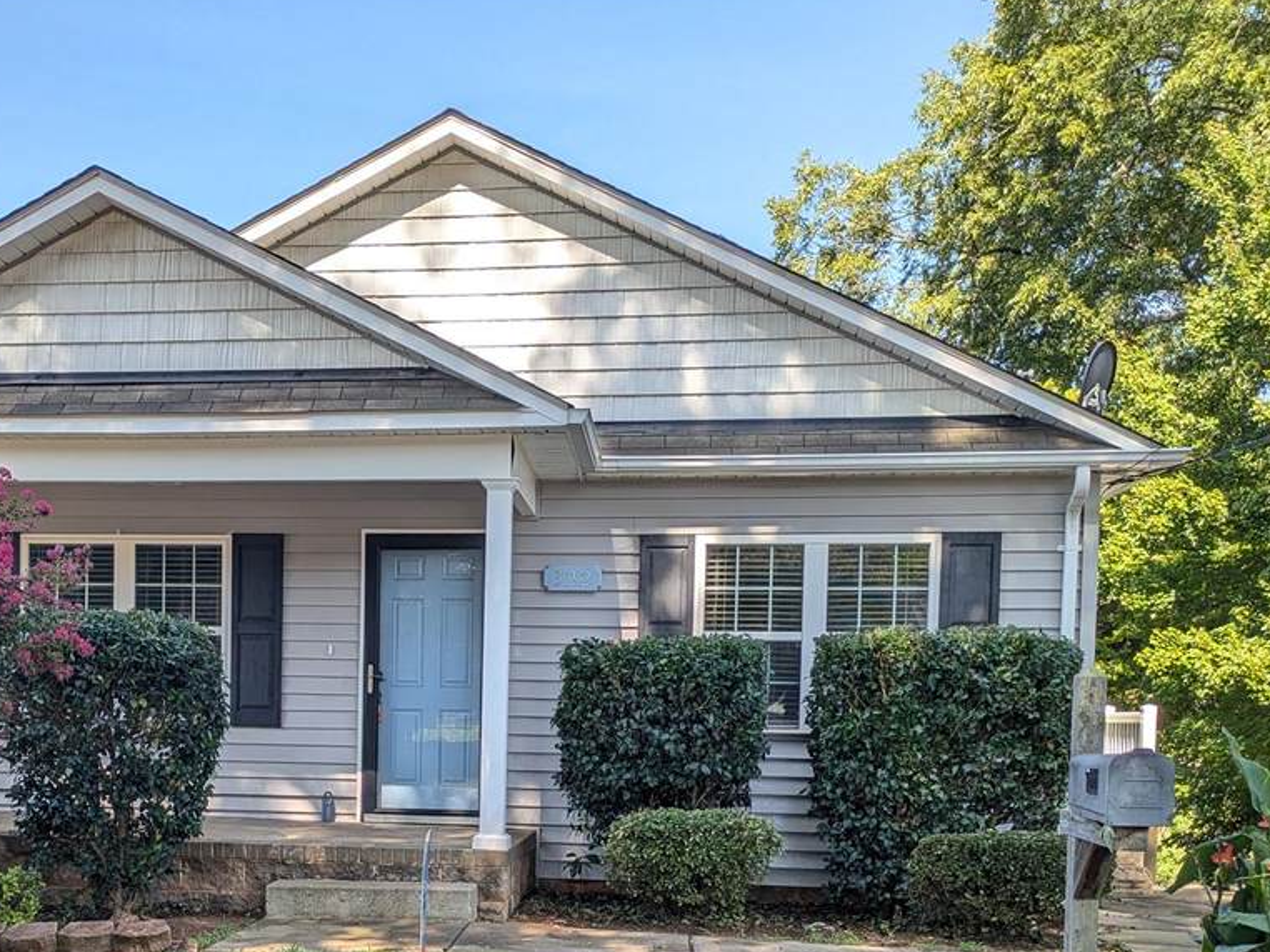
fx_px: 1540
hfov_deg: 44.2
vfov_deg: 33.2
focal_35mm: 42
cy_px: 782
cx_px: 428
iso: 45
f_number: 1.89
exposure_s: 1/629
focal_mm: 5.43
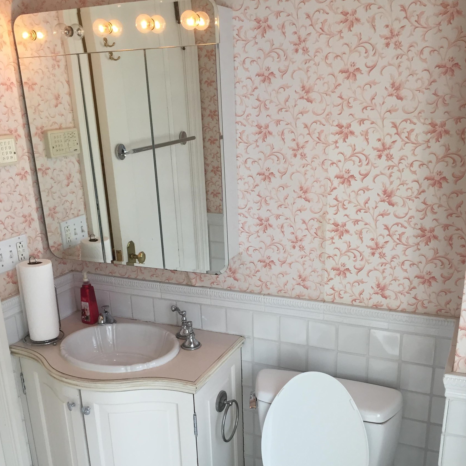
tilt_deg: -20.6
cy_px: 290
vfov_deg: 46.8
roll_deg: +2.0
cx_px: 232
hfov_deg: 47.2
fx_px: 533
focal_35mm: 35
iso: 32
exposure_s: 1/40
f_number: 2.2
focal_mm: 4.15
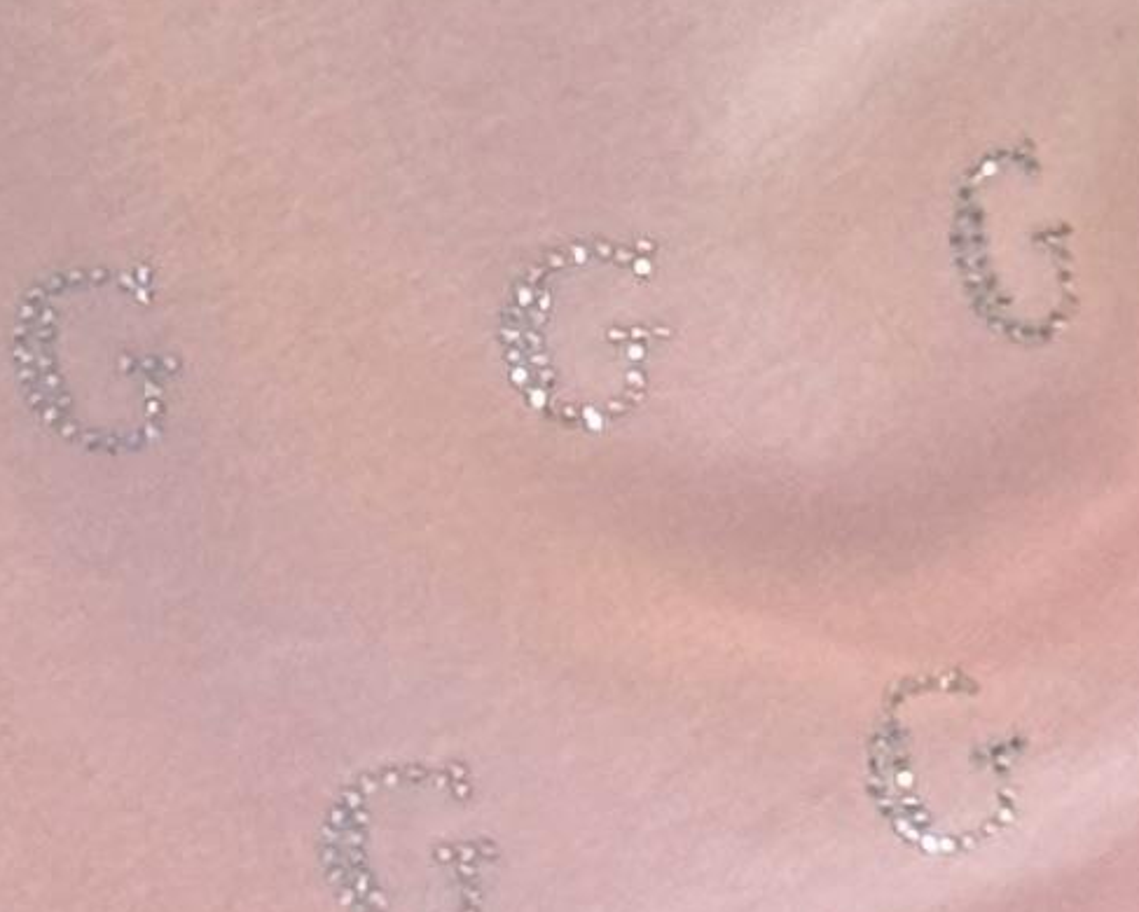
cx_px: 220
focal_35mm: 388
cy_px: -1041
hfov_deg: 5.0
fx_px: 13085
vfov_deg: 3.9
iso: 125
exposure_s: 1/242
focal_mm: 6.76
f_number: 1.78
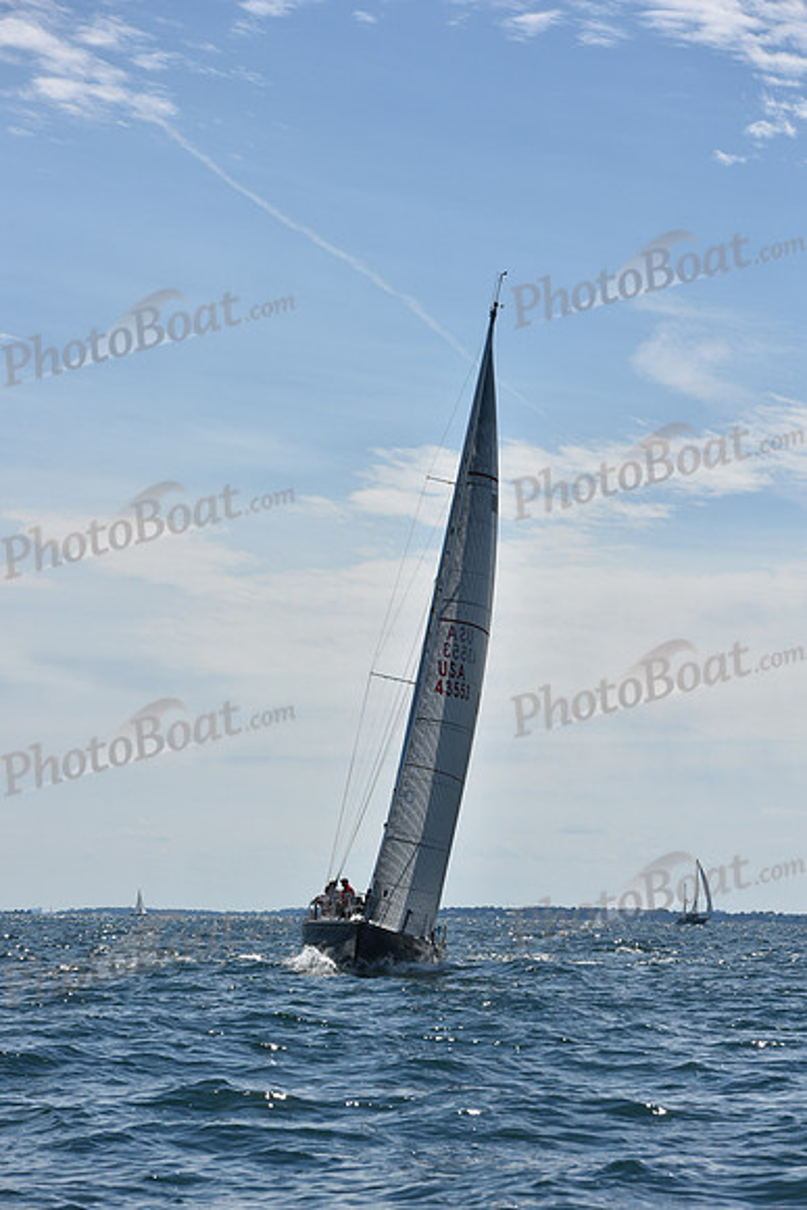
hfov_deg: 13.0
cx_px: 404
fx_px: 3528
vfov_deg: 19.5
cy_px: 605
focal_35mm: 105
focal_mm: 105
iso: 250
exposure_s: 1/1600
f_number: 9
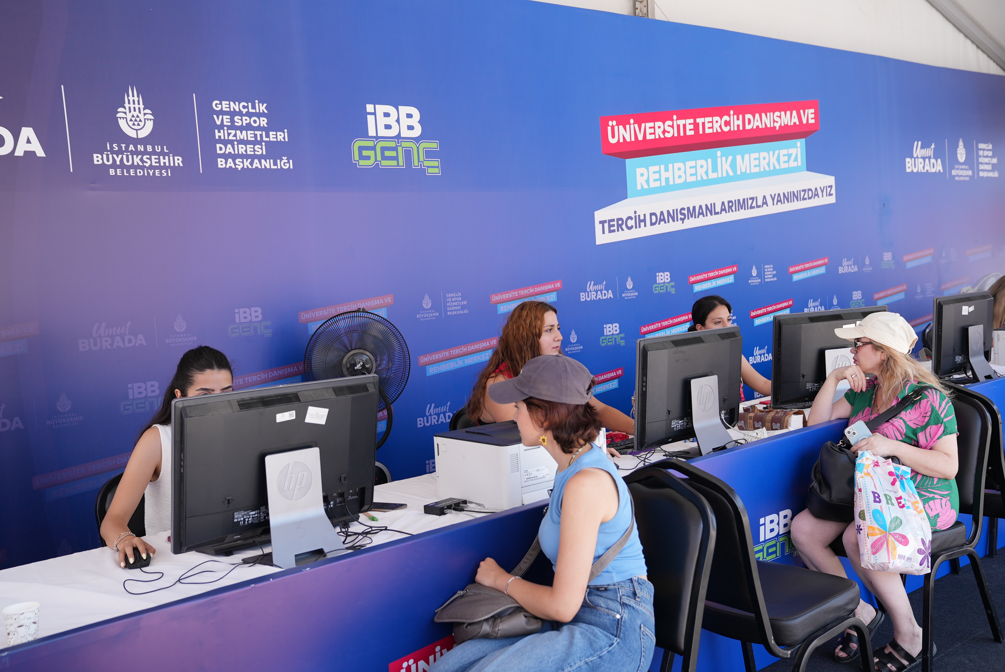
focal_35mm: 36
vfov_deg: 36.9
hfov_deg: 53.1
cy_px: 336
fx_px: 1006
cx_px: 502
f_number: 4
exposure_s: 1/320
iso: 250
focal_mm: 36
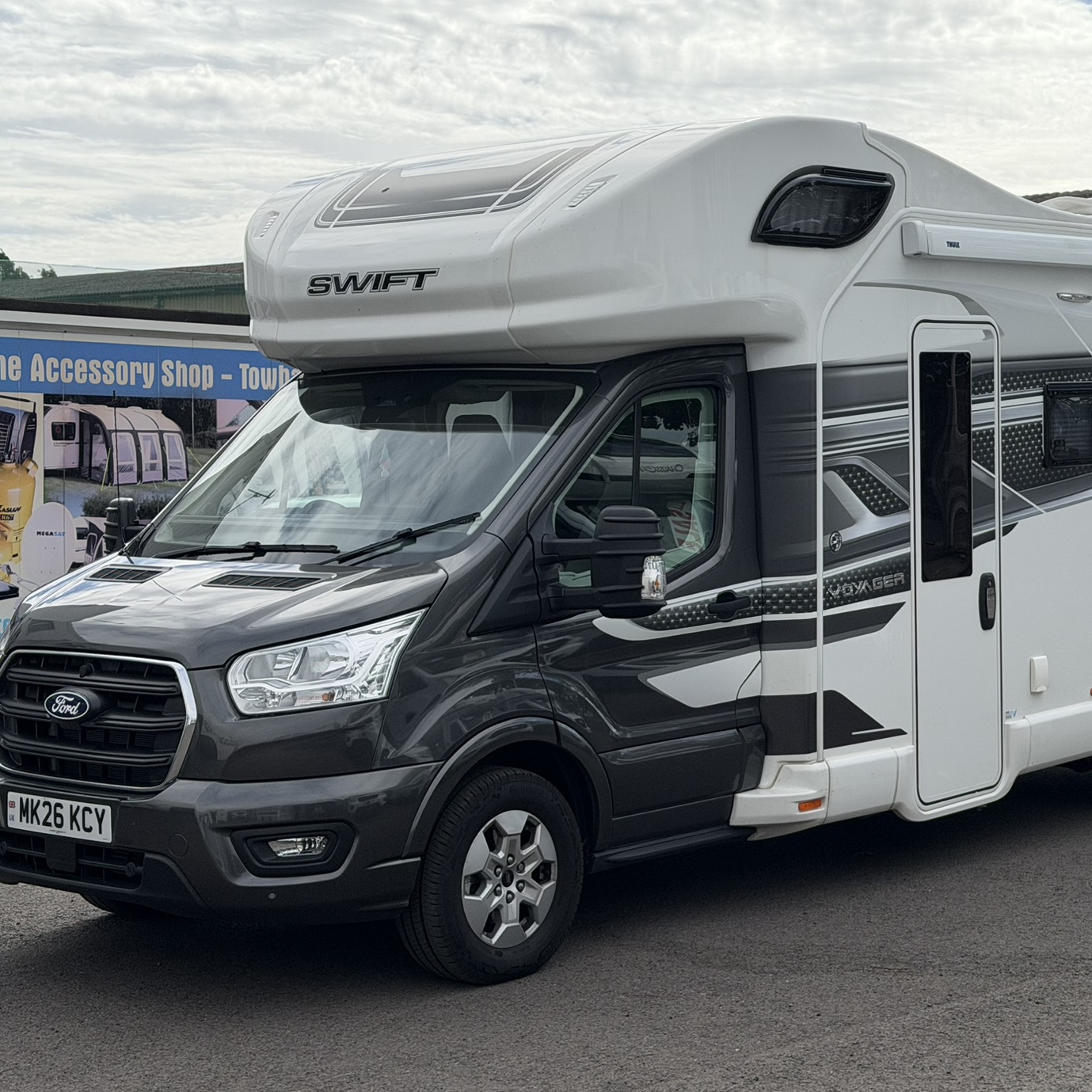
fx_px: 2248
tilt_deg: -1.8
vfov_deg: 27.3
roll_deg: -0.2
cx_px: 722
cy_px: 518
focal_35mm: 63
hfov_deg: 27.1
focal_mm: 6.76
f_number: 1.78
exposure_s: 1/7874
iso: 80
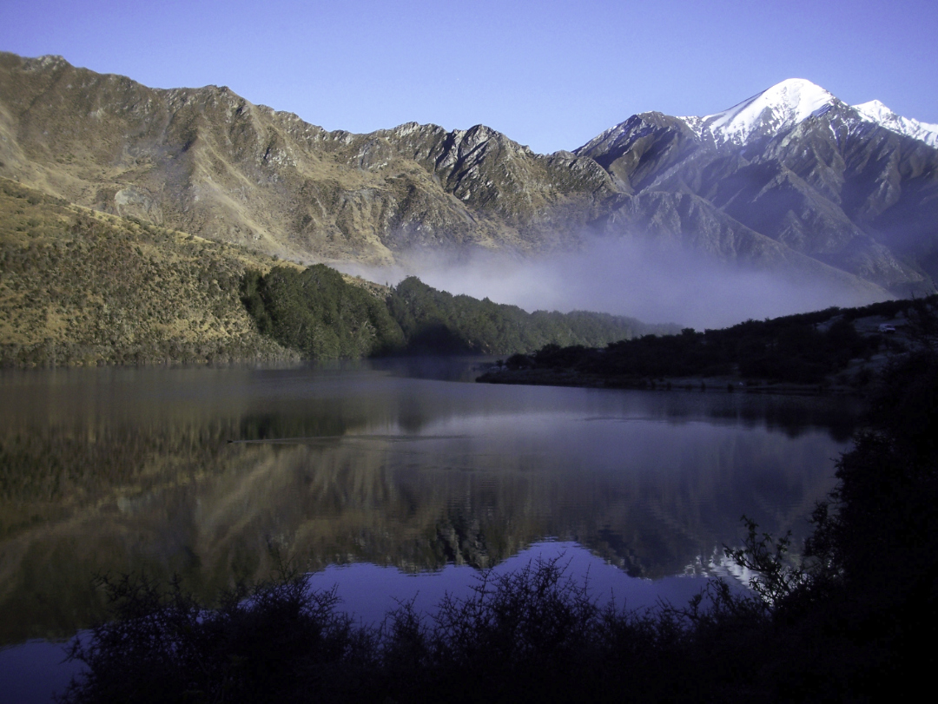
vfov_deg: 37.7
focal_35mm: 38
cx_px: 469
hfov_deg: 49.0
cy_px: 352
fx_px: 1030
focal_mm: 6.3
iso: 65
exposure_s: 1/474
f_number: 3.9
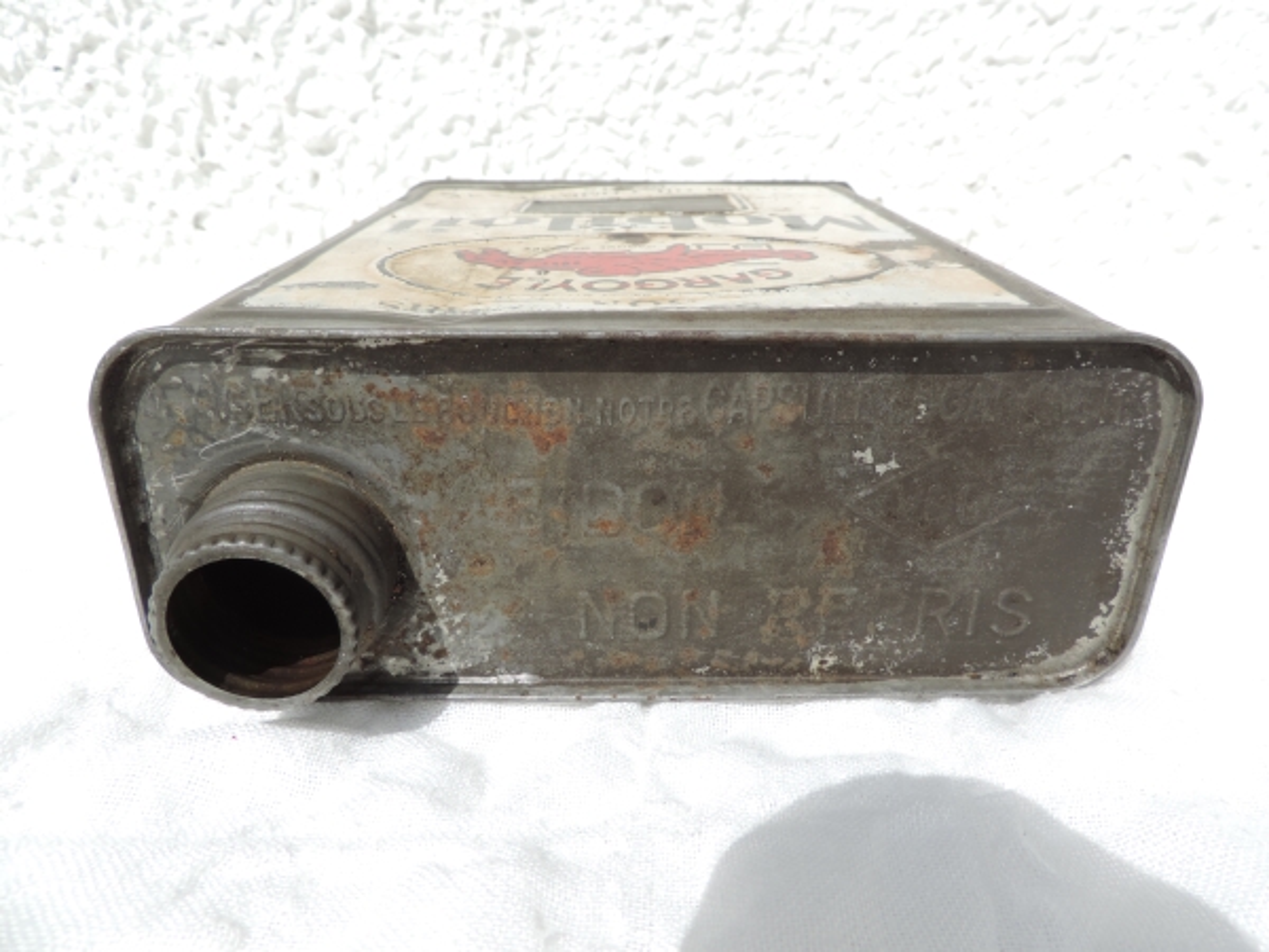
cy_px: 476
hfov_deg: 71.6
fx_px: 880
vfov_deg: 56.8
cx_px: 634
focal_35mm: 24
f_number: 3.3
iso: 80
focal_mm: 4.3
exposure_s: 1/1250
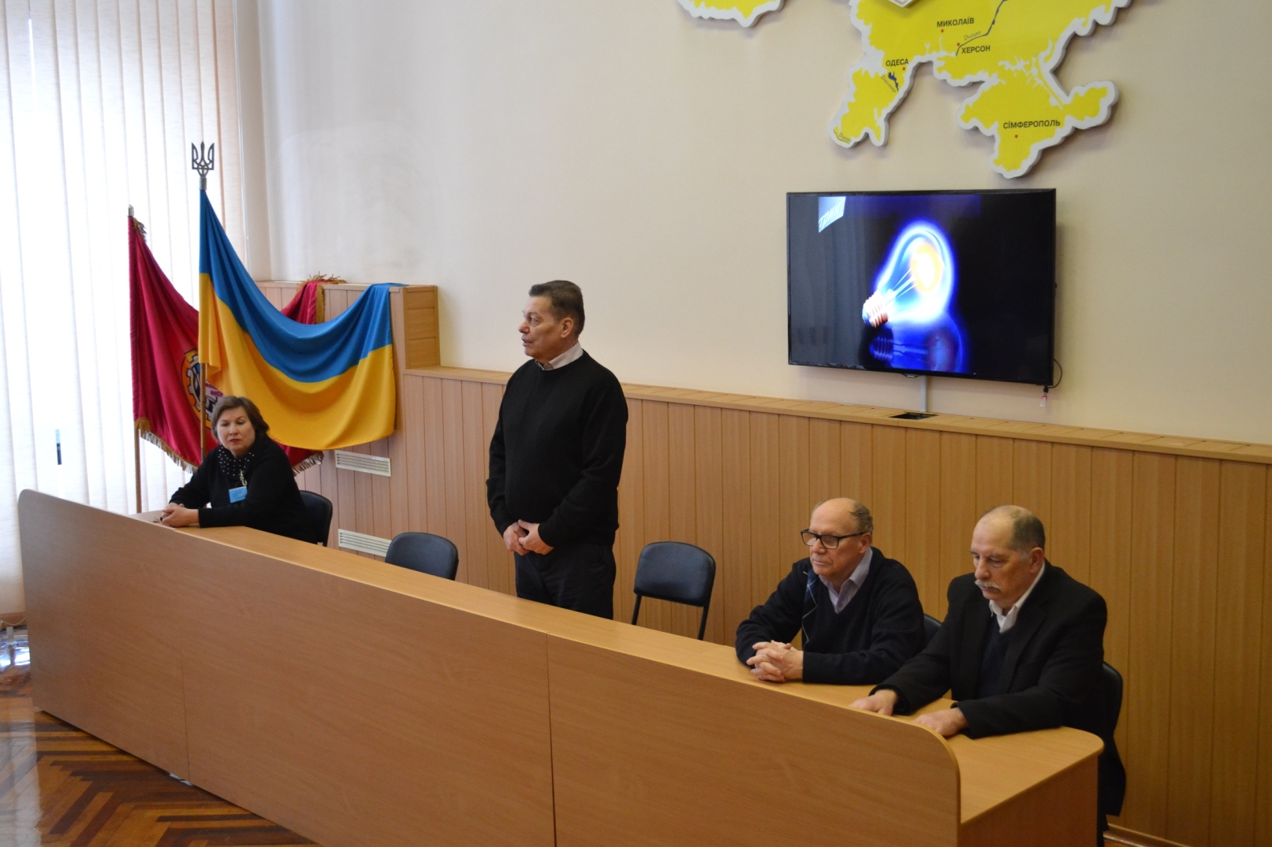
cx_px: 636
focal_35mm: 44
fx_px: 1537
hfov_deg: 45.0
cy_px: 424
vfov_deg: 30.8
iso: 1600
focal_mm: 29
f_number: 4.5
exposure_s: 1/60
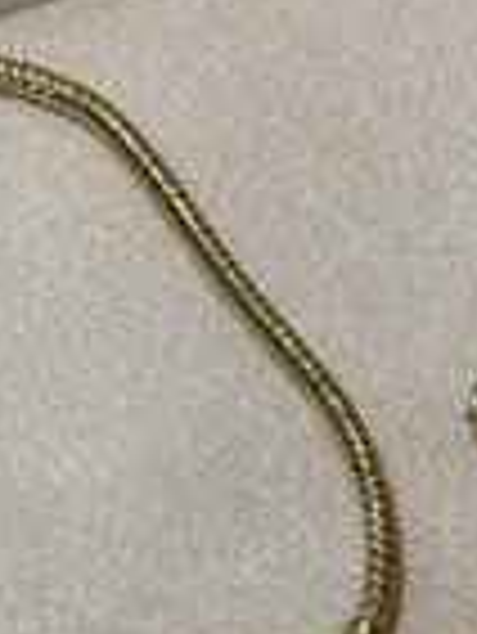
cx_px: 270
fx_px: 3320
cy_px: 524
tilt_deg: -71.7
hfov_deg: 8.2
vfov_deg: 10.9
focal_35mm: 181
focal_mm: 6.76
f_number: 1.78
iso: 80
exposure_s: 1/100
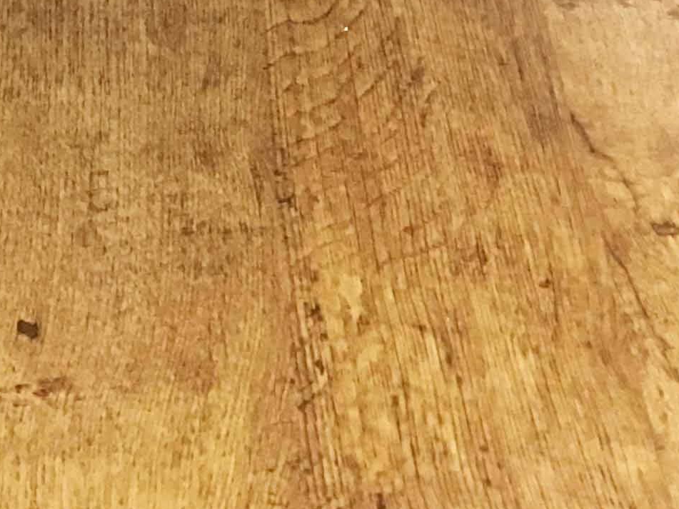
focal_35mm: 123
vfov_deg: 11.2
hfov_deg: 15.2
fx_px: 2412
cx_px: -226
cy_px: -425
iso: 200
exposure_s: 1/33
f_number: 2.2
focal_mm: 4.15
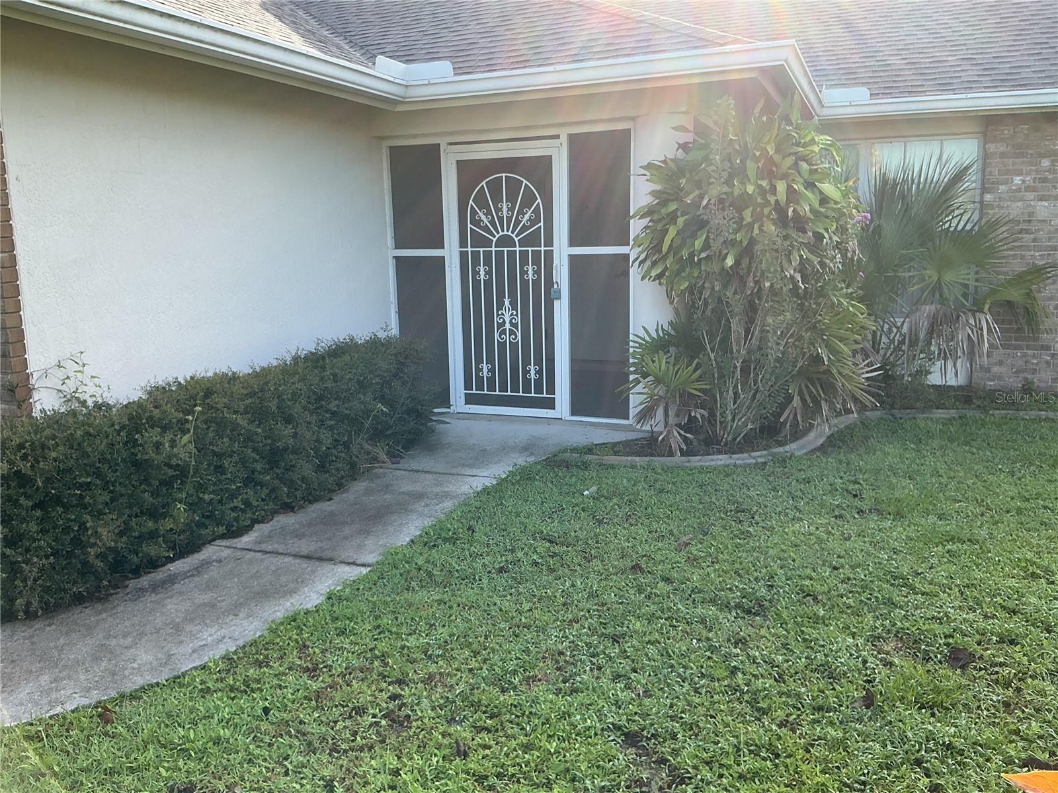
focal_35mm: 29
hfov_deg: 61.7
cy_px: 396
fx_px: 886
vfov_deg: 48.2
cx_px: 529
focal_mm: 3
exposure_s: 1/302
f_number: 1.8
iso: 25
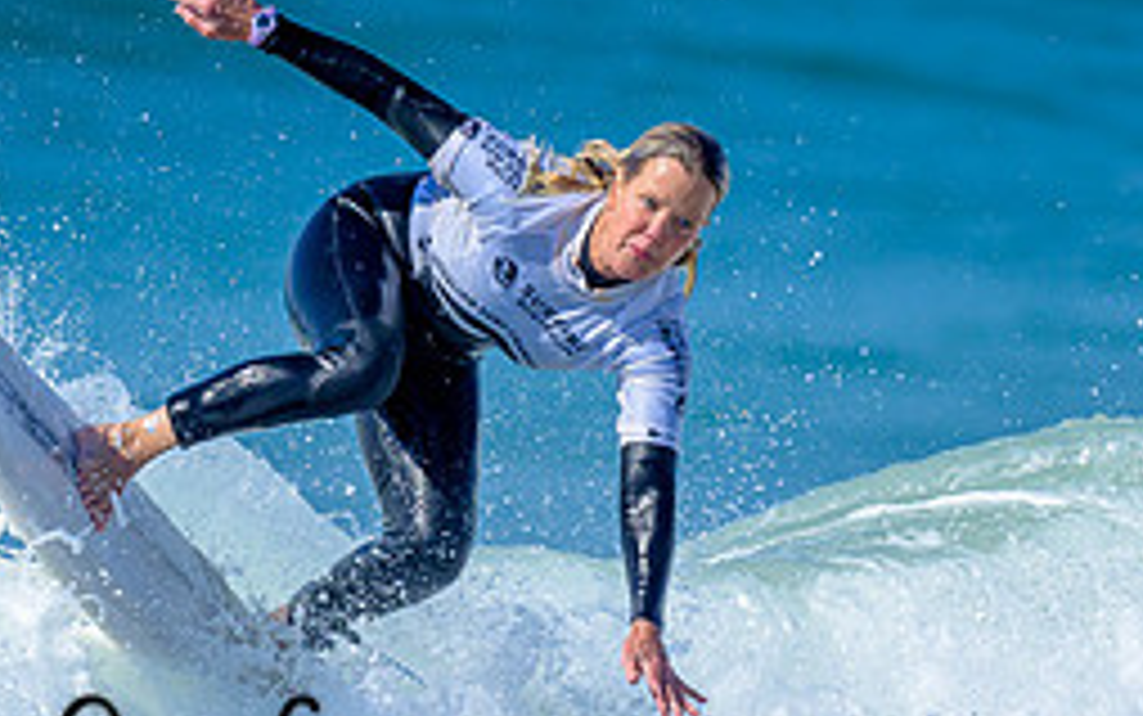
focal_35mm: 2554
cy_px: 708
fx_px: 79593
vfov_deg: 0.5
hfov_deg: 0.8
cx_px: 484
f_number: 6.3
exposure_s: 1/2000
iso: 220
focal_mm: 800
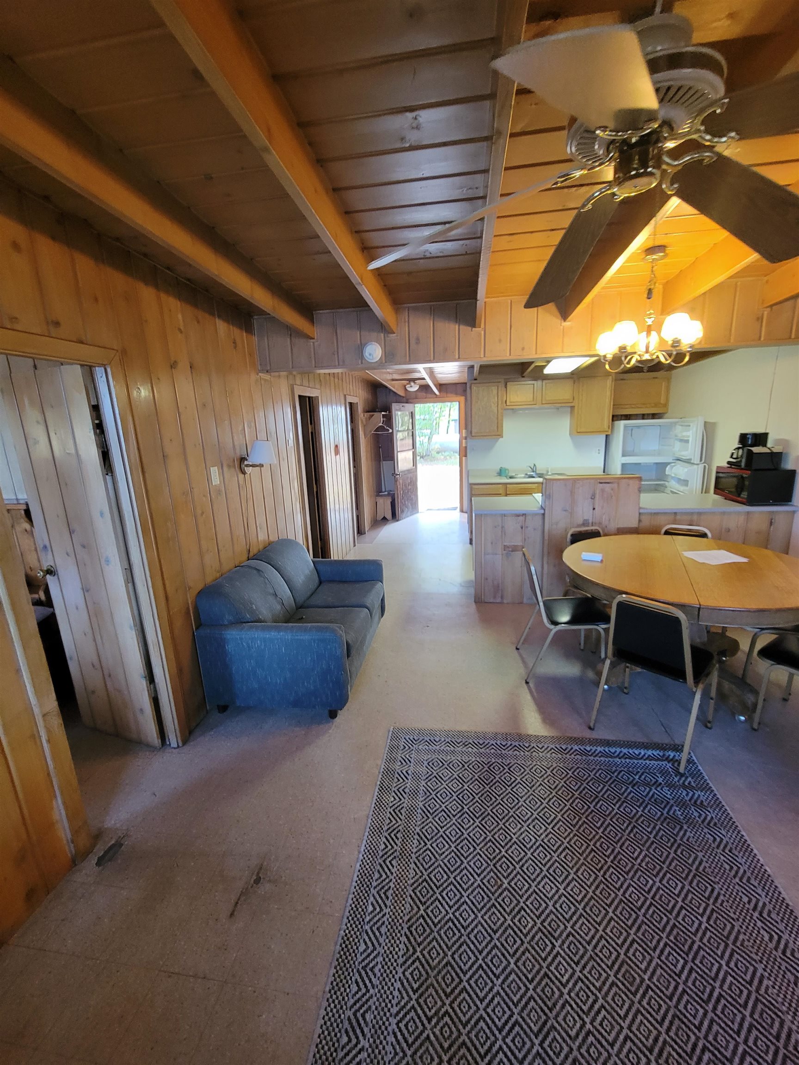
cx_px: 400
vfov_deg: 106.2
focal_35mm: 13
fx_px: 400
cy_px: 532
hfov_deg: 89.9
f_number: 2.2
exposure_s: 1/30
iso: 320
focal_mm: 2.2
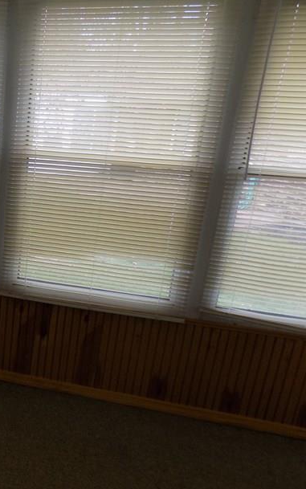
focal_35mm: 41
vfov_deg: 48.1
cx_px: -86
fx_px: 547
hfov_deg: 26.7
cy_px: 276
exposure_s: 1/50
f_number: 3.1
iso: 80
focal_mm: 4
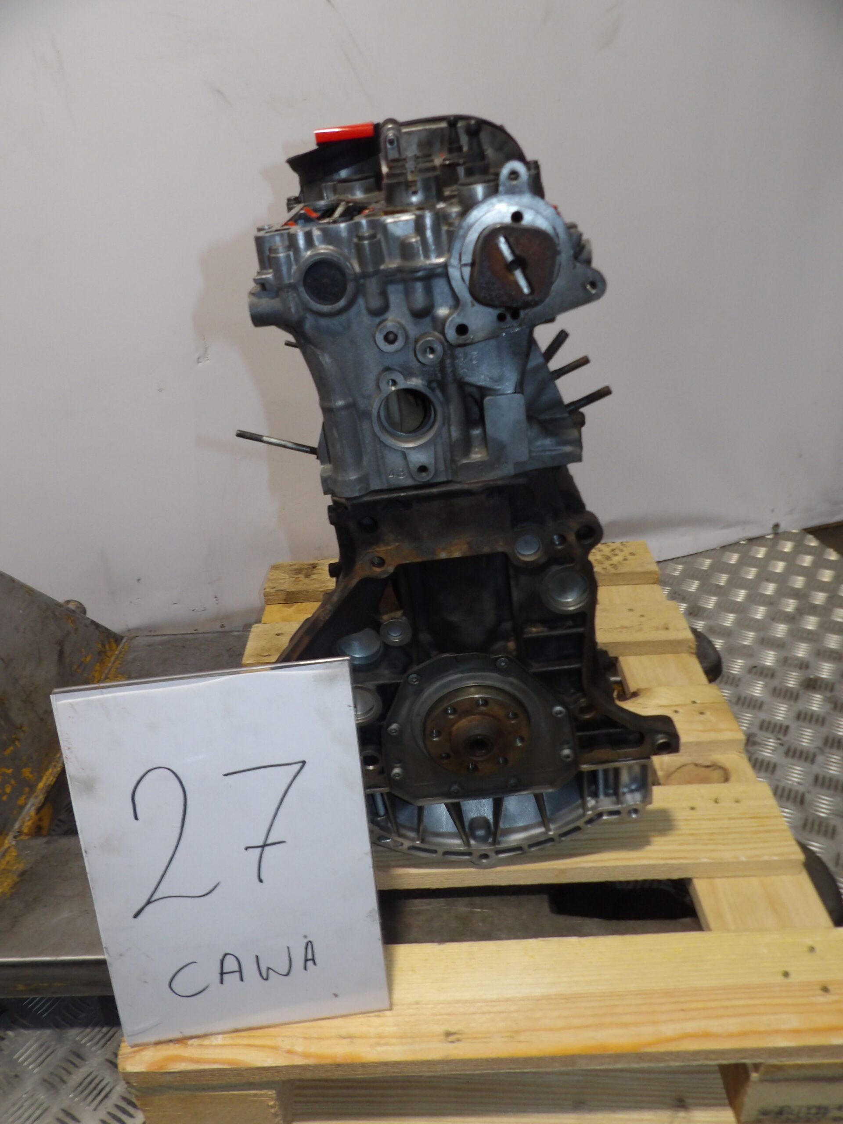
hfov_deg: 56.8
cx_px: 422
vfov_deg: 71.6
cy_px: 562
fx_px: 779
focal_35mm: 24
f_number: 3.2
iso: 200
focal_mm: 4.3
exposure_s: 1/60
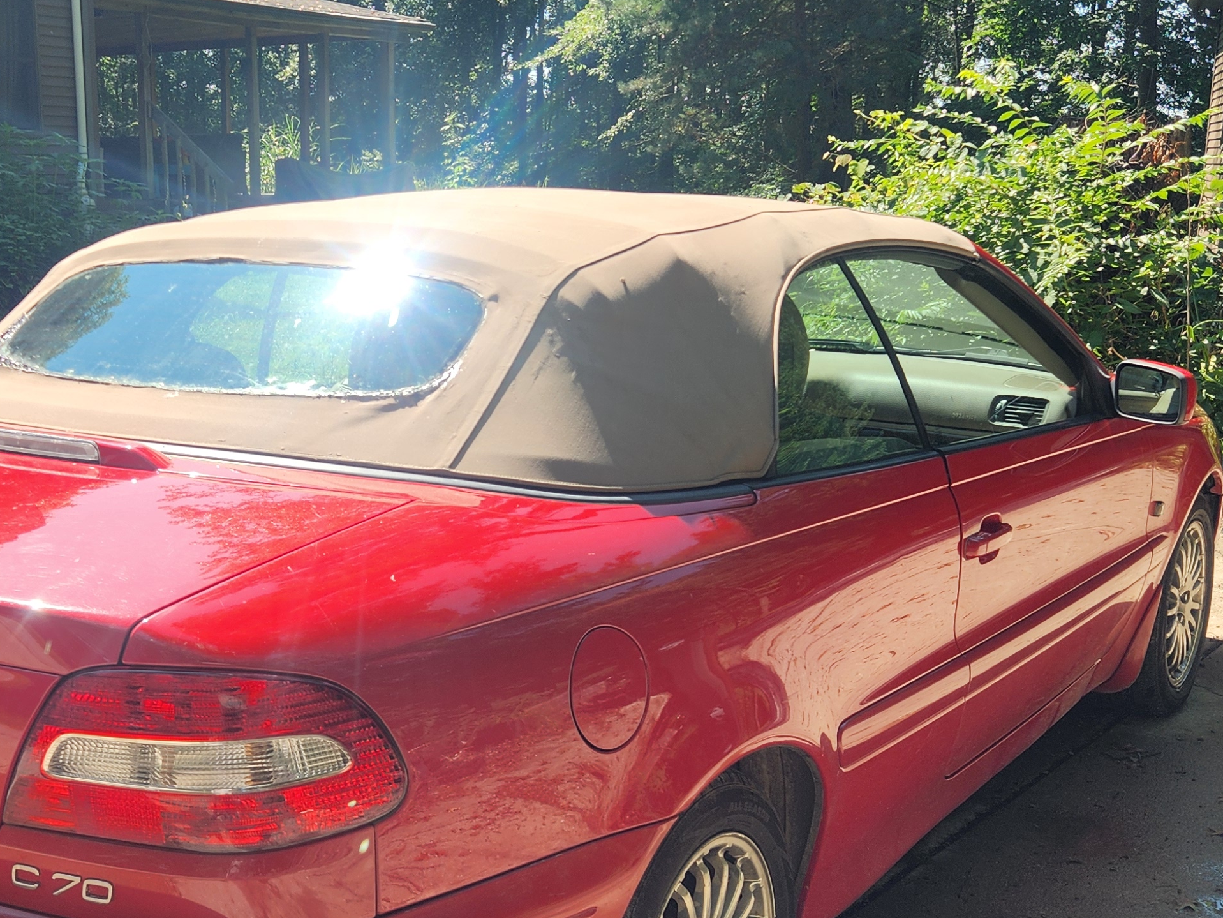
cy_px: 554
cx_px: 389
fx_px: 1696
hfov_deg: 39.1
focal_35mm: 48
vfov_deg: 30.2
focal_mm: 5.4
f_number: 1.8
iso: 20
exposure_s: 1/715
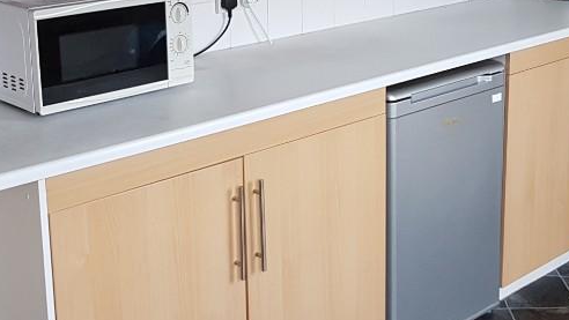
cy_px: 51
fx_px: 890
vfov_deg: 20.1
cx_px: 271
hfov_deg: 35.4
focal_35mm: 59
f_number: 1.7
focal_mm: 4.2
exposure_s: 1/50
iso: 125
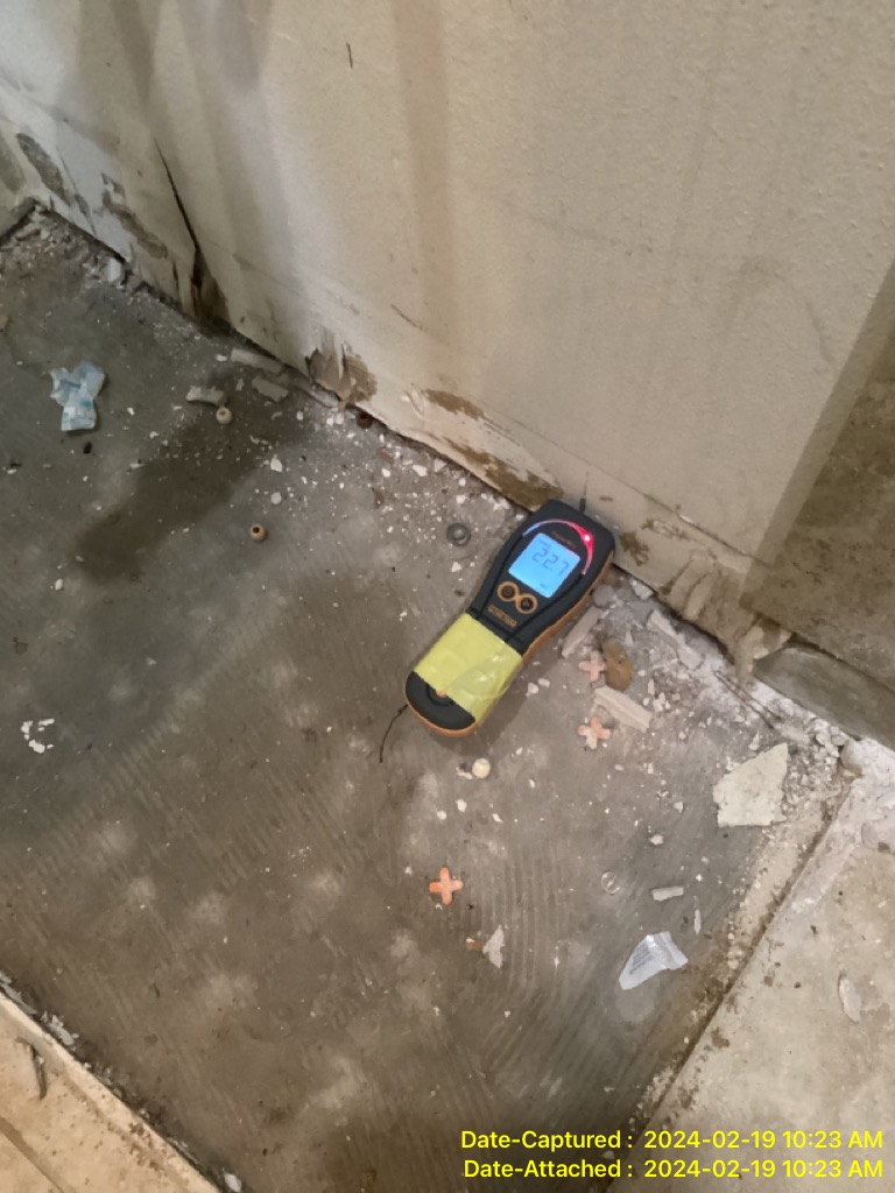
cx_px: 448
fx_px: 1069
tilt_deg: -66.2
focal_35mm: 31
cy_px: 596
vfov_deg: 58.4
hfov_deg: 45.4
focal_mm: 3.3
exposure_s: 1/24
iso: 640
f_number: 2.4
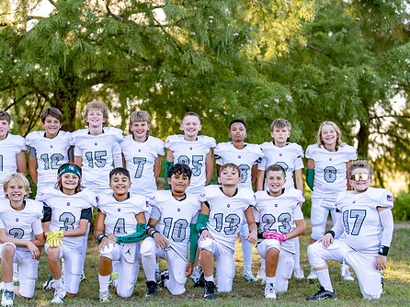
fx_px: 864
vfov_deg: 20.1
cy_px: 202
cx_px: 172
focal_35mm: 73
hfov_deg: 26.7
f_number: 1.2
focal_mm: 50
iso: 100
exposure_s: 1/1000
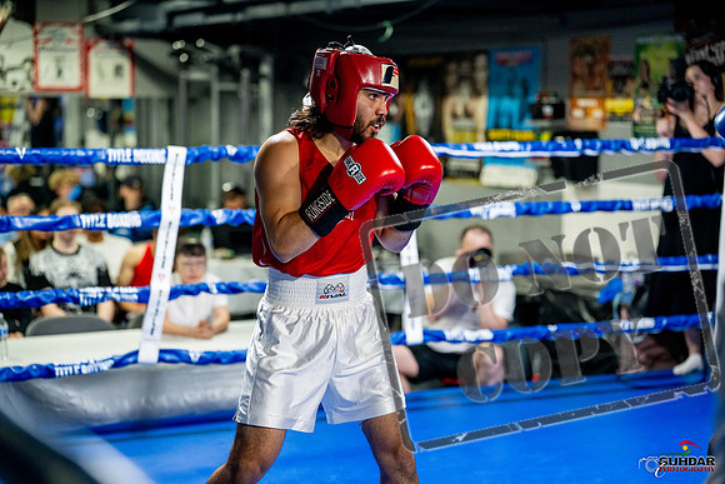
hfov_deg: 28.1
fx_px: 1450
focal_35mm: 72
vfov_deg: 18.9
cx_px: 362
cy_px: 242
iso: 5000
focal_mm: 72
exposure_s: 1/1000
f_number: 2
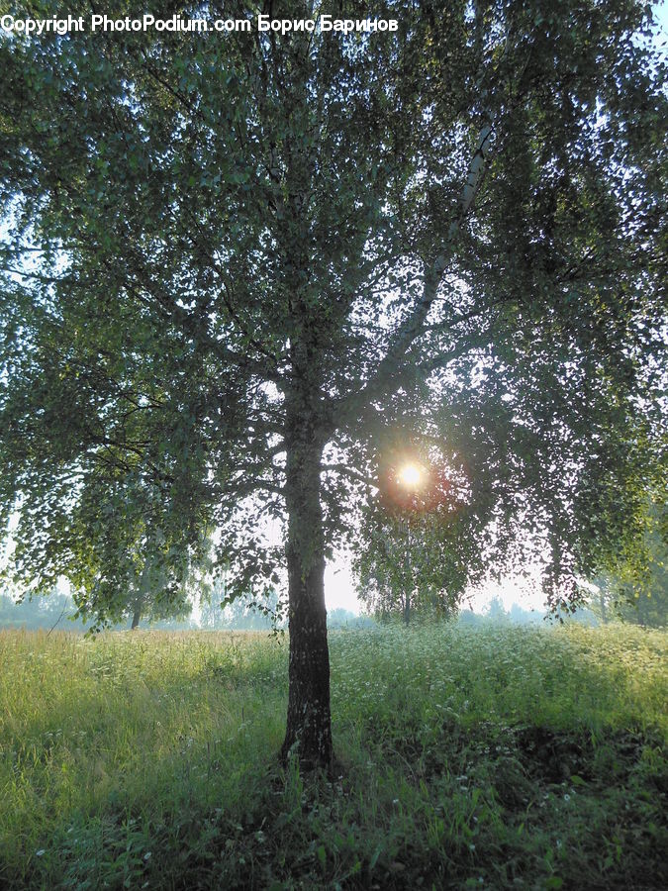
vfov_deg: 69.4
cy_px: 446
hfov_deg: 54.9
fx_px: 643
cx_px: 334
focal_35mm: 25
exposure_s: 1/320
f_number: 3.2
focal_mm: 4.5
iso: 80
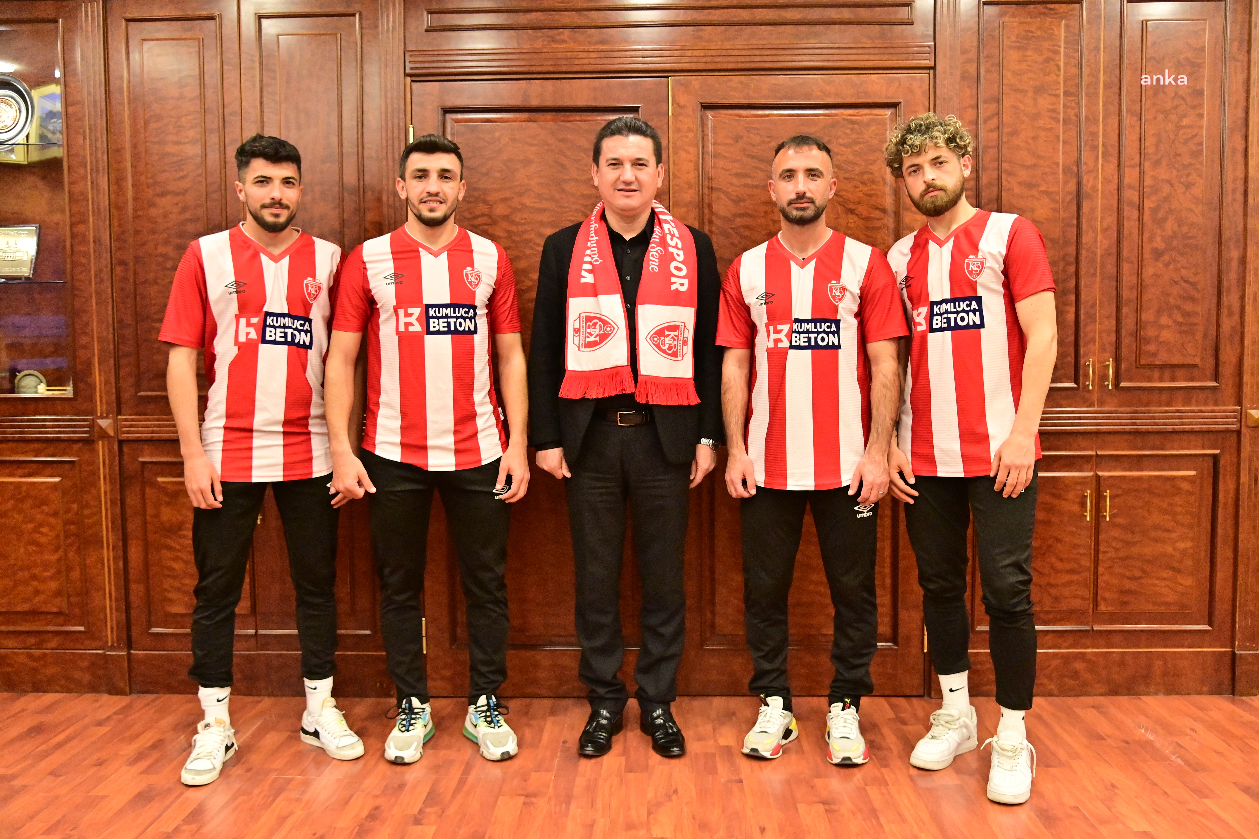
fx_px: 1084
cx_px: 630
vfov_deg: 42.3
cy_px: 420
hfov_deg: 60.3
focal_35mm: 31
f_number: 4
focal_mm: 31
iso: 10000
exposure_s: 1/1000
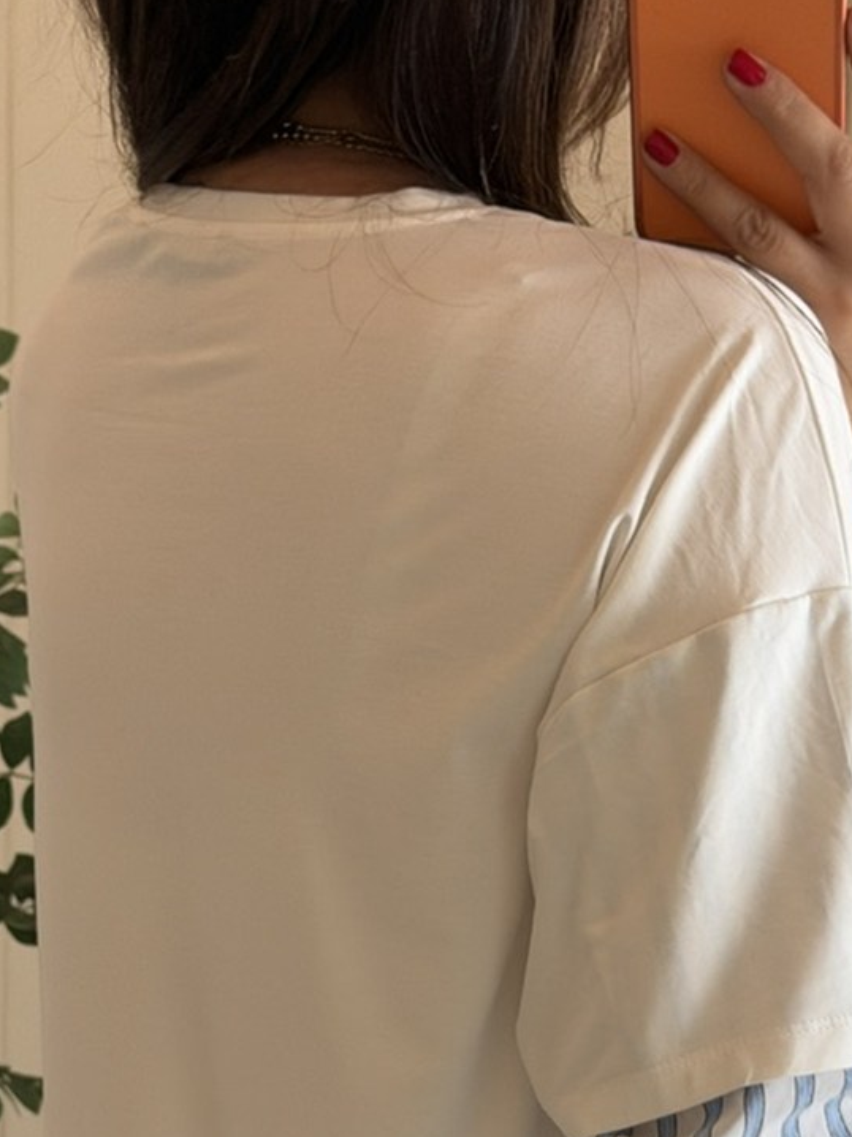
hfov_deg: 13.8
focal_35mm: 107
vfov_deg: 17.9
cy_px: 1131
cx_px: 504
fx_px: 3514
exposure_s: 1/73
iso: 100
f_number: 1.78
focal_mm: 6.76
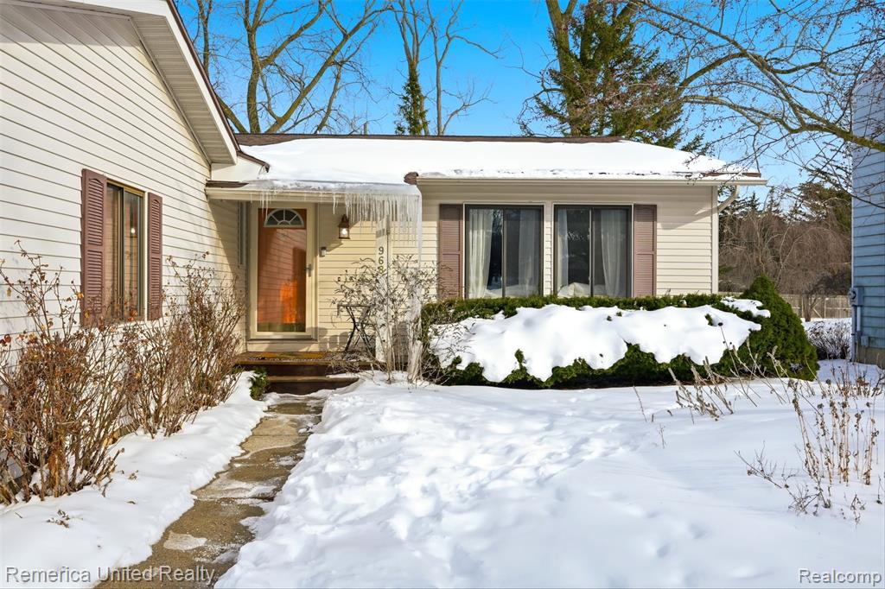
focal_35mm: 29
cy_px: 294
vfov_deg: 44.9
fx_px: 713
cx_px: 442
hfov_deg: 63.7
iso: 400
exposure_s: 1/8000
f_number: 8
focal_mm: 29
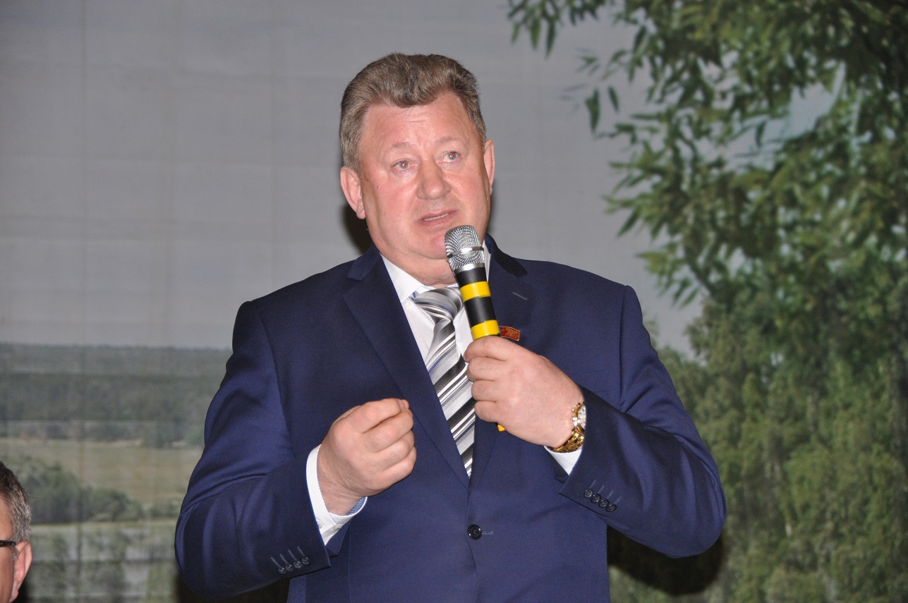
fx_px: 3401
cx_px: 454
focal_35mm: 135
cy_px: 302
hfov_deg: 15.2
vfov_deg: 10.1
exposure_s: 1/60
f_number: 5.3
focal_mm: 90
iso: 800
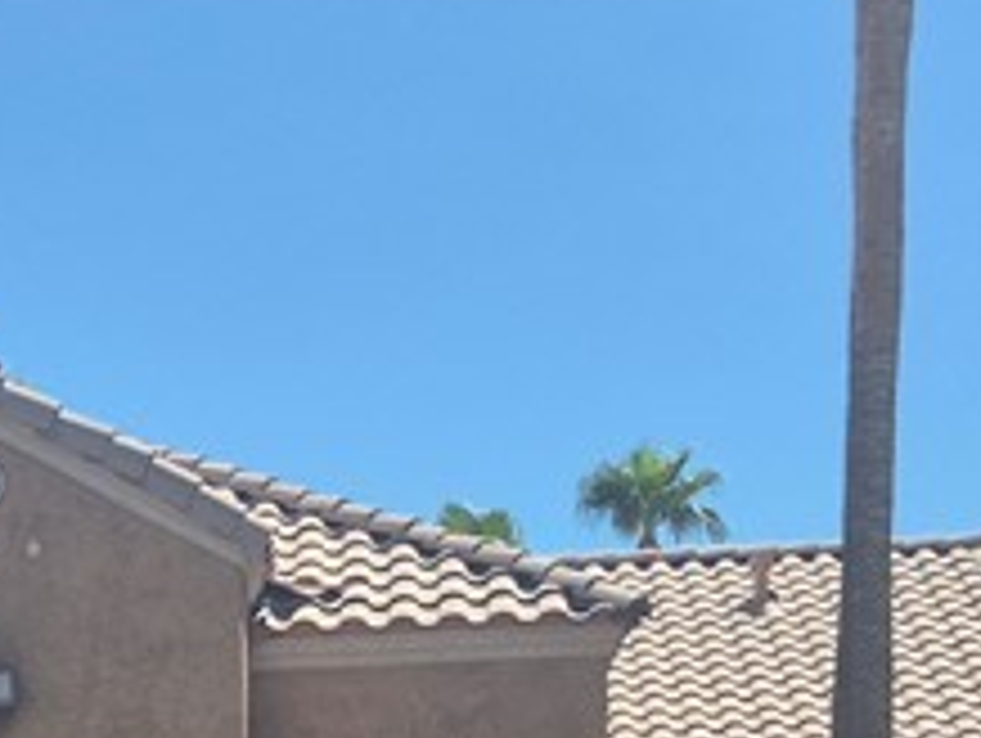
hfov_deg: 17.3
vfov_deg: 12.8
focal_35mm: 108
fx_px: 3064
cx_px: -212
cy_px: 1228
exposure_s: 1/1440
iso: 25
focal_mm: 5.4
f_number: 1.8
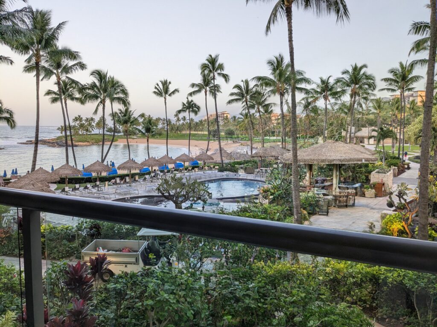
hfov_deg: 65.3
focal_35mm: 27
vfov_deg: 51.4
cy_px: 164
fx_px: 341
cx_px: 218
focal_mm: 4.38
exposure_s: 1/316
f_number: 1.73
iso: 52
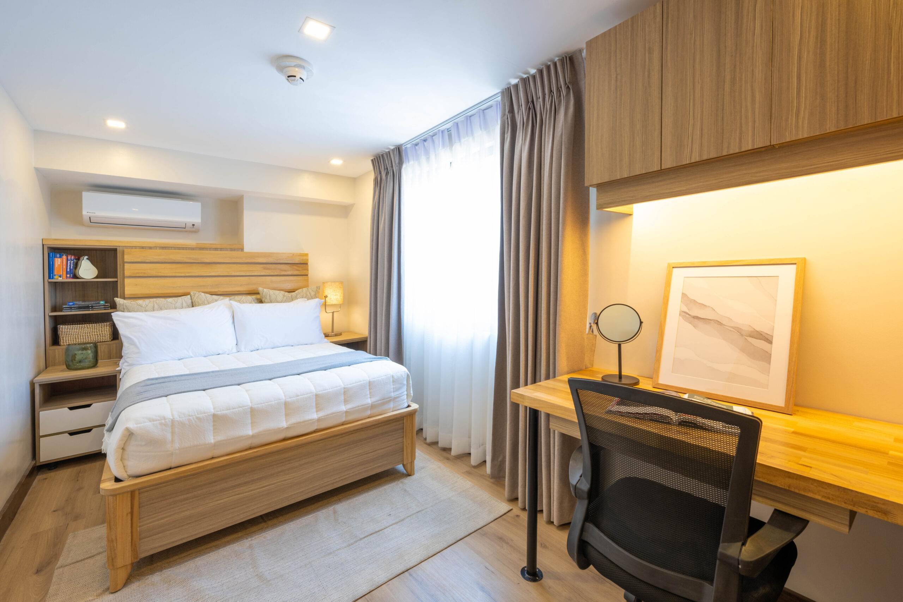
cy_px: 301
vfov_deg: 75.5
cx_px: 452
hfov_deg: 98.5
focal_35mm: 16
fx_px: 389
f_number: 9
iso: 100
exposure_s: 1/2
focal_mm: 15.5
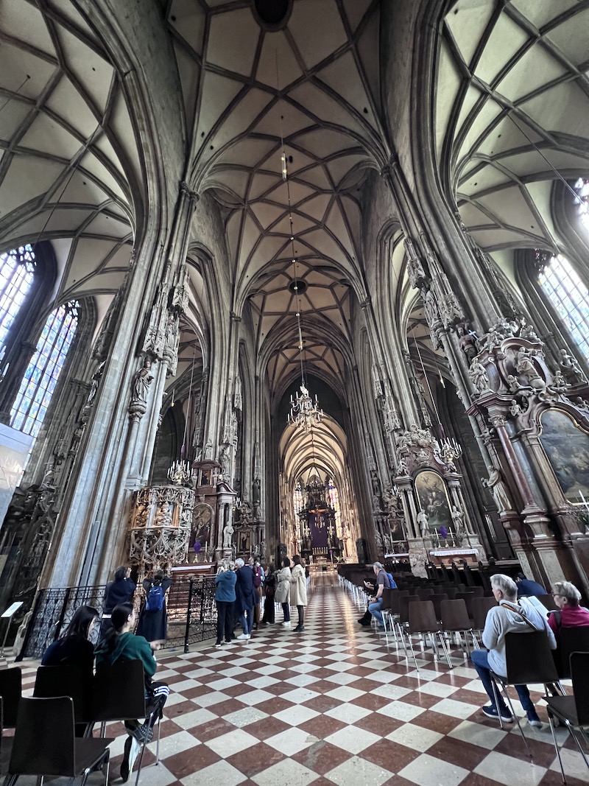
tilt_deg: +30.2
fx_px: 295
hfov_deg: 89.9
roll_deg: +3.3
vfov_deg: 106.2
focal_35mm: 13
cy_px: 393
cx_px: 294
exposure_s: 1/39
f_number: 1.8
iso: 1250
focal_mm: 1.57
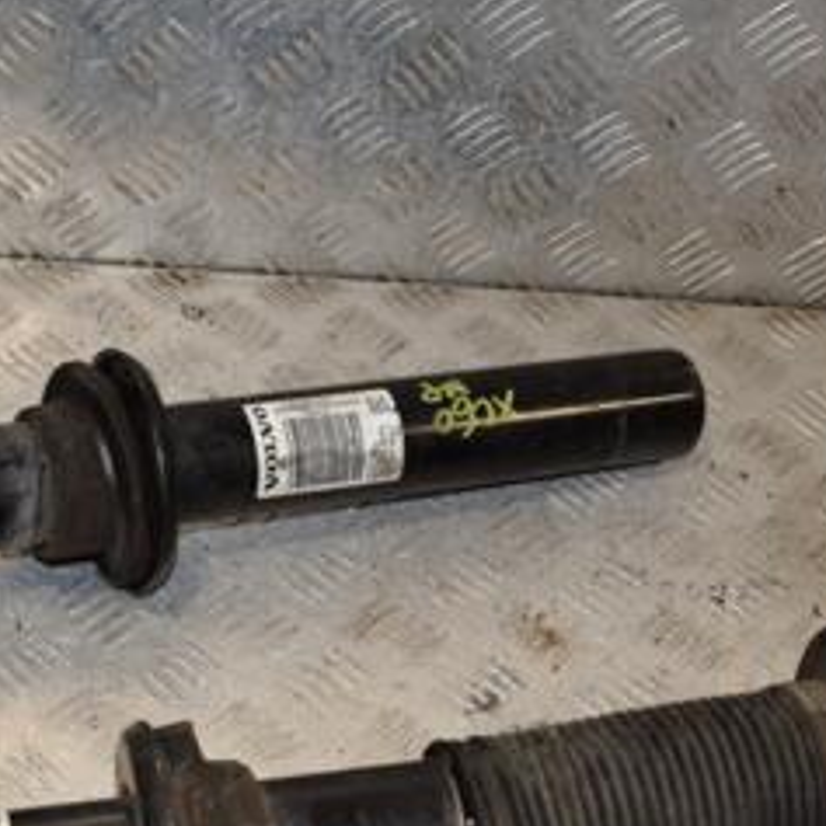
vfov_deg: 24.1
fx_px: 1917
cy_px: 613
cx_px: 84
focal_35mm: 71
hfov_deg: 23.7
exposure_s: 1/200
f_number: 8
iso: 800
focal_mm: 22
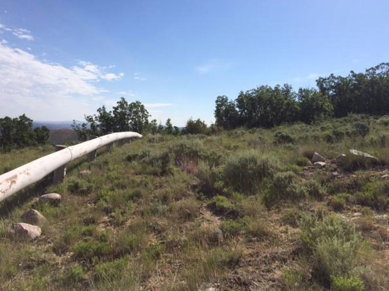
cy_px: 150
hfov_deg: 58.4
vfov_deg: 45.4
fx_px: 348
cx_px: 194
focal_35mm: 31
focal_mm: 4.15
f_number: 2.2
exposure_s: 1/3425
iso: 32
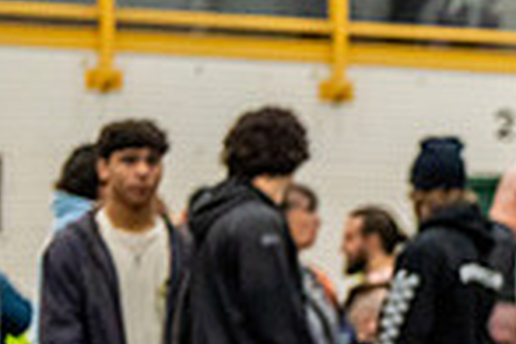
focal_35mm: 276
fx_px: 3956
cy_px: 598
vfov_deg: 4.9
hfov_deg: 7.2
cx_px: 983
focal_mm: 70
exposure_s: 1/500
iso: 5000
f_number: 2.8
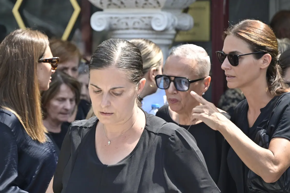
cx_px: 145
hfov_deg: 10.3
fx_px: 1610
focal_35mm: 200
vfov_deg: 6.9
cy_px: 96
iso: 500
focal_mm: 200
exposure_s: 1/400
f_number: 8
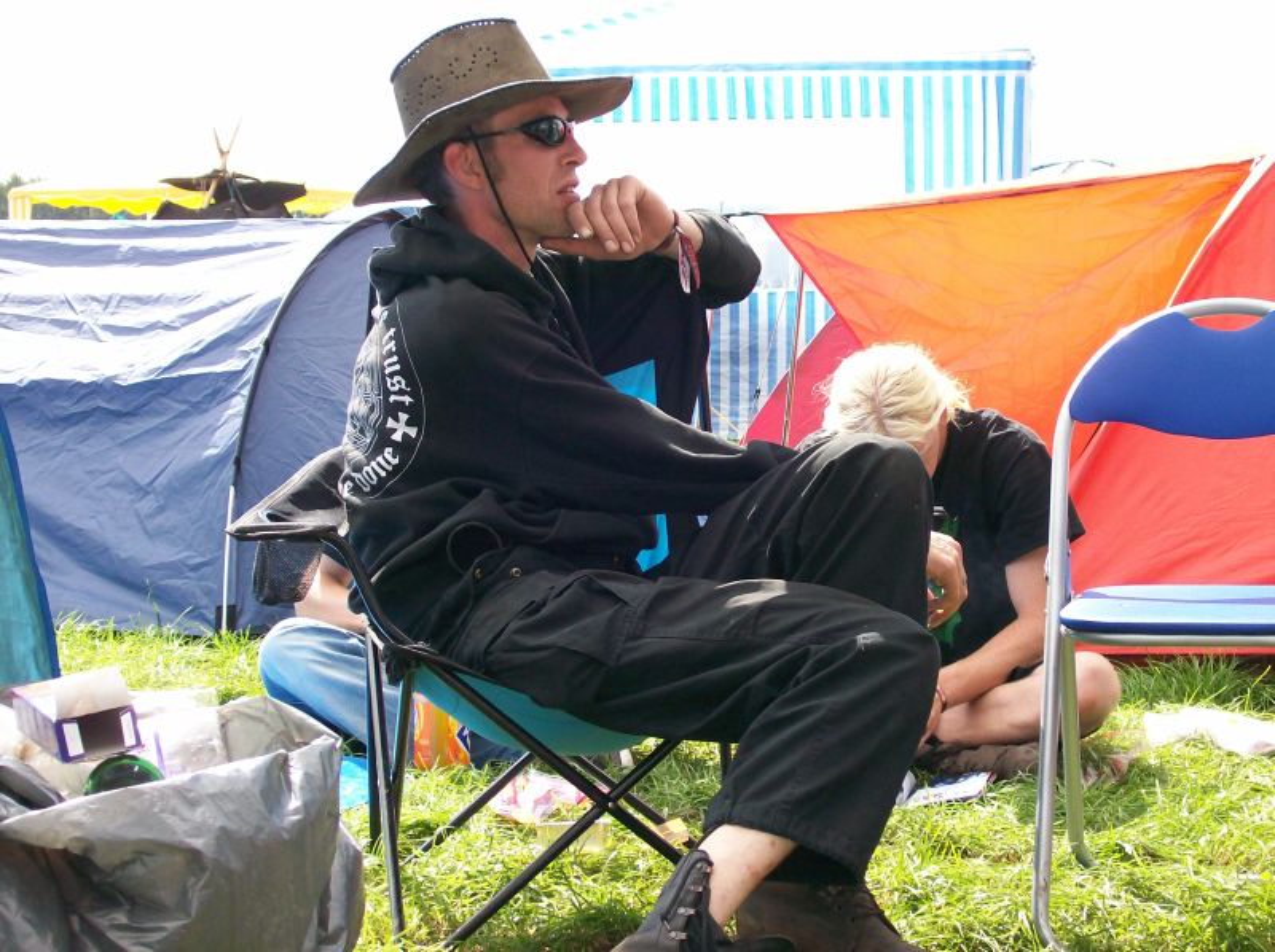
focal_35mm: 70
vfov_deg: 21.0
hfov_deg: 27.8
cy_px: 476
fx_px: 2575
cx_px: 638
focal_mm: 11.6
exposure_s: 1/311
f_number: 3.8
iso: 80
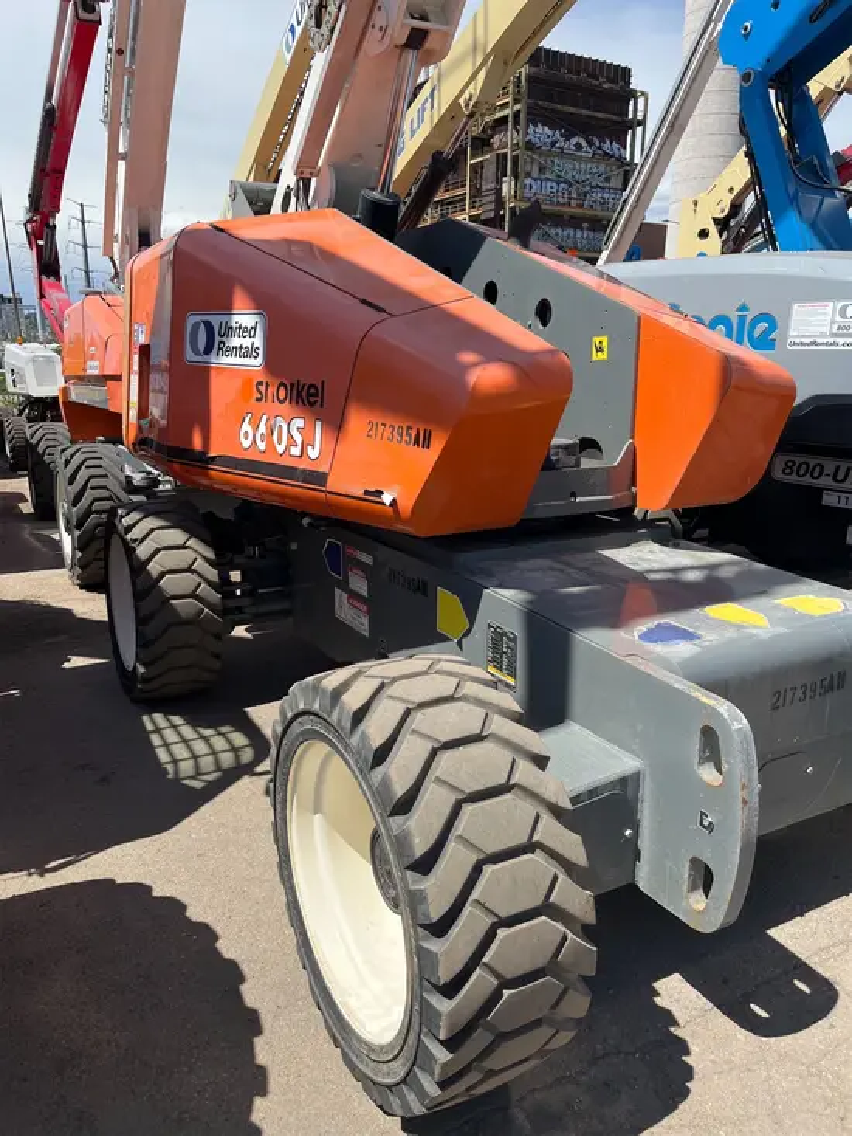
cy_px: 568
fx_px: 853
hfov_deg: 53.1
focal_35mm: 26
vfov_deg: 67.3
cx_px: 426
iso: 50
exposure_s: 1/2825
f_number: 1.6
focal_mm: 5.1
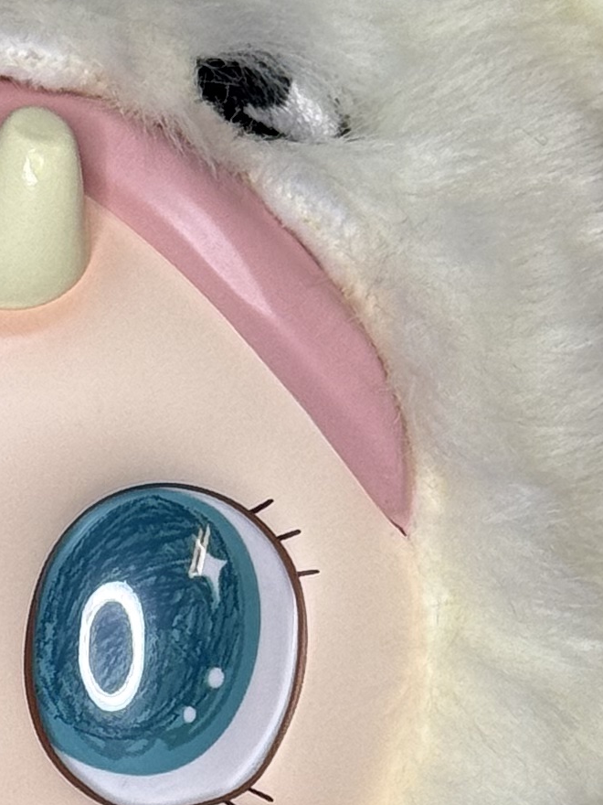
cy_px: 757
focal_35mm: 220
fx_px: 5110
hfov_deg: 6.7
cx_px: -67
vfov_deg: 9.0
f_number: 1.78
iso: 64
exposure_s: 1/490
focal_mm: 6.76
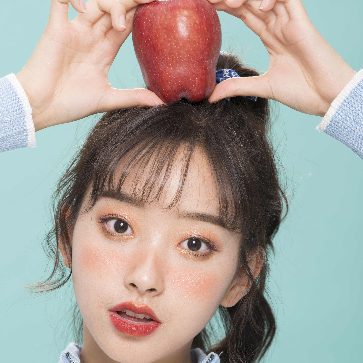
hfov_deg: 6.9
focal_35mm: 255
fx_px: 3025
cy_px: 217
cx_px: 182
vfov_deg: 6.9
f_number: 9
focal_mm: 200
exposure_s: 1/160
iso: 200
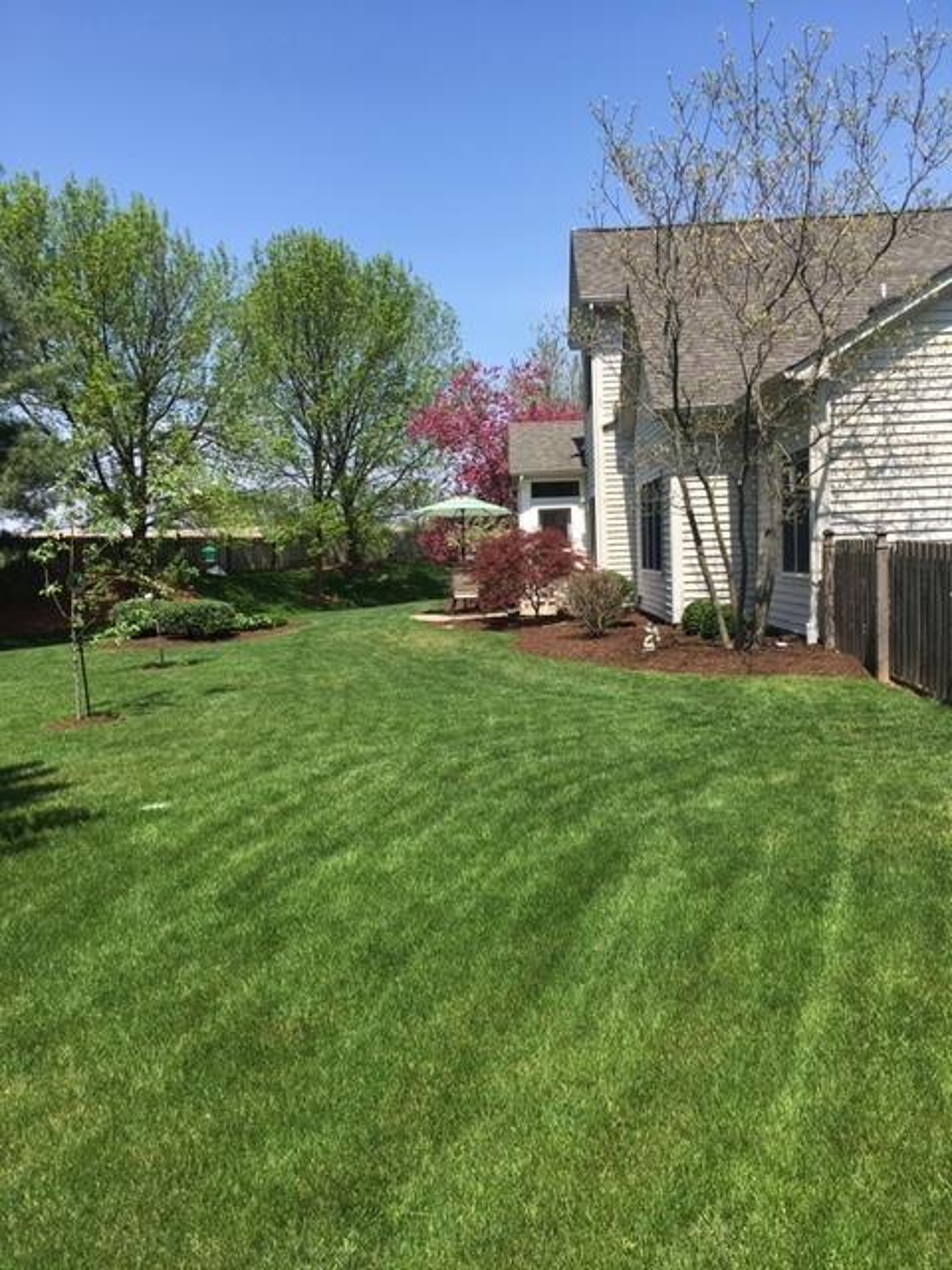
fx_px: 1063
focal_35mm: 29
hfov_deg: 48.2
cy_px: 635
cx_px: 476
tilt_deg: -4.3
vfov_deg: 61.7
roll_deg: +3.4
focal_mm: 4.15
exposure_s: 1/1326
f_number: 2.2
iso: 25
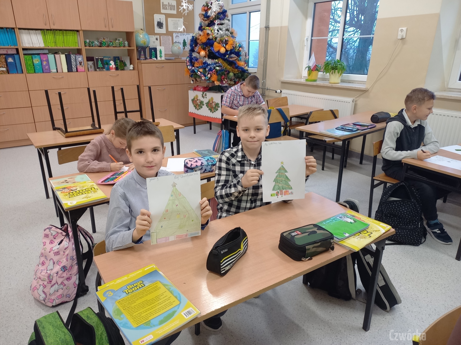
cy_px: 172
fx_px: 333
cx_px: 230
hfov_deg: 69.4
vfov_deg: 54.9
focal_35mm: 25
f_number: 1.8
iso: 250
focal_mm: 4.65
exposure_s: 1/33.3
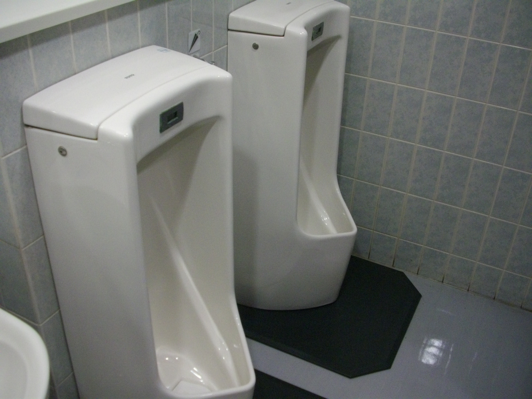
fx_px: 569
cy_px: 200
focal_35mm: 37
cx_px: 266
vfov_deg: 38.7
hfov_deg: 50.1
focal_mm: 6.2
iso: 316
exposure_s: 1/50
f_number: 2.8
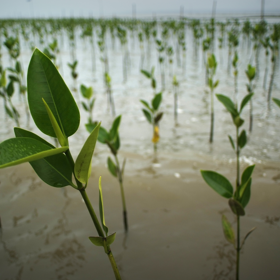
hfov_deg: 42.7
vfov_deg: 42.8
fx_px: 357
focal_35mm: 39
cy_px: 142
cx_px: 120
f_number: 2.8
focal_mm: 20
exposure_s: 1/3000
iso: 125
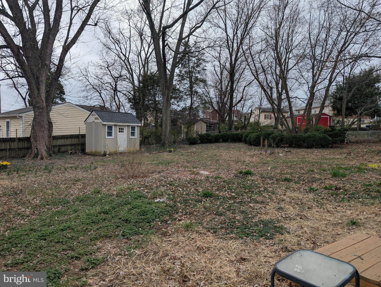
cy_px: 144
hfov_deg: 71.5
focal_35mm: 24
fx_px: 265
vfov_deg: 56.9
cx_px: 190
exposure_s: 1/271
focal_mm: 6.9
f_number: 1.68
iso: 20
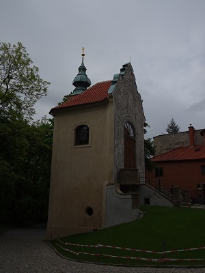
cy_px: 136
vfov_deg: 52.6
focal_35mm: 35
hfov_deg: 40.7
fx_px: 276
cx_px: 102
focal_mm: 5.98
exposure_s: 1/1600
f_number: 4
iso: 80
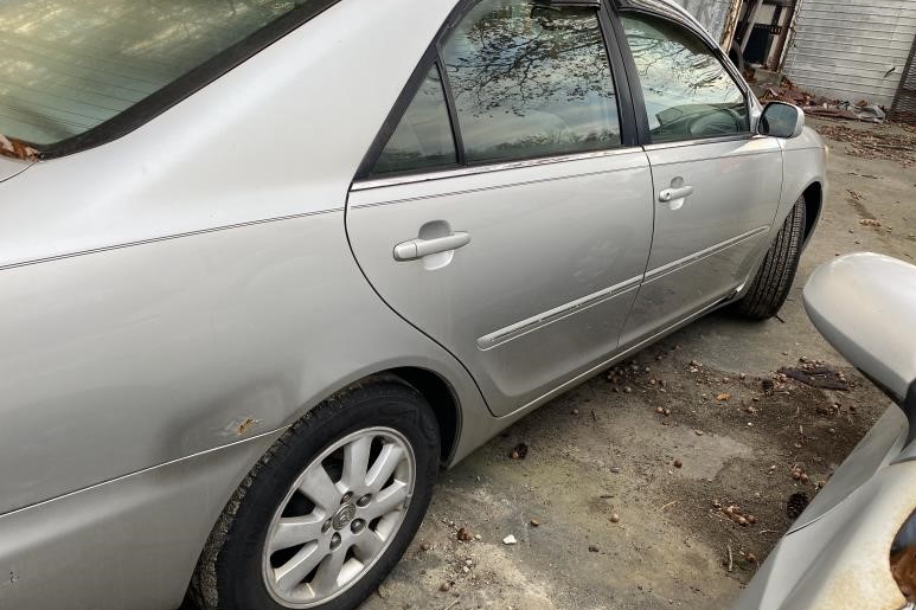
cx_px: 455
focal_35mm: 28
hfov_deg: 65.5
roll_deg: -6.6
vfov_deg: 46.4
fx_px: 712
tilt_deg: -25.0
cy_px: 309
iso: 64
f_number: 1.8
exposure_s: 1/122
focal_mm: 4.25
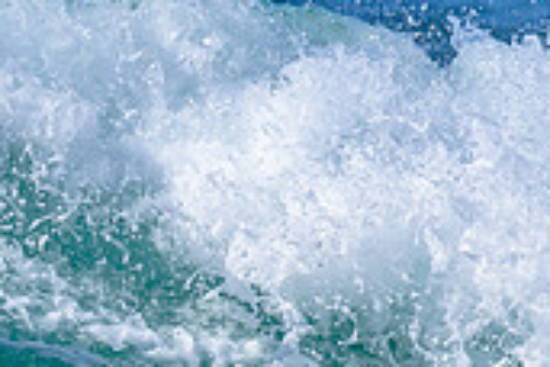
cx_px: -146
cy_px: 223
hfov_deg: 0.9
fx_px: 34754
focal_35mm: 2275
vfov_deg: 0.6
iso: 560
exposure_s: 1/2000
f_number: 11
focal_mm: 550
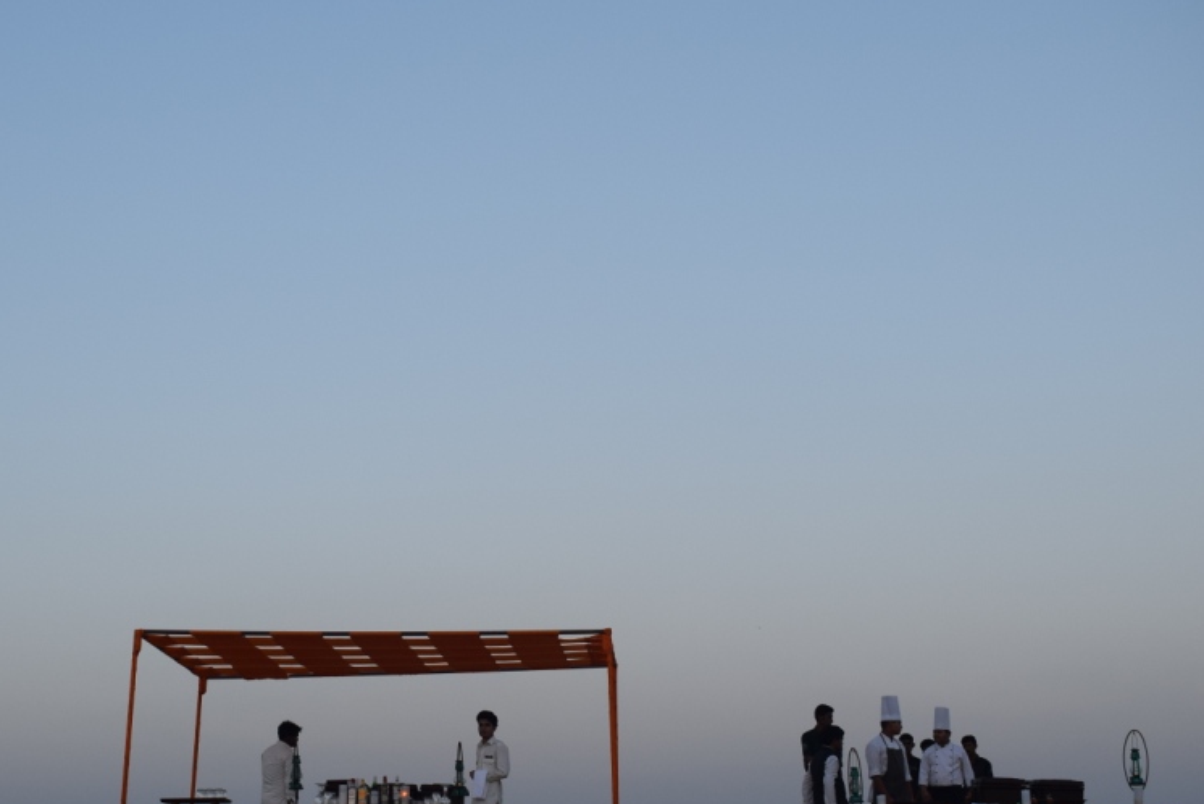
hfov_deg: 33.3
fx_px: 1997
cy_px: 498
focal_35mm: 60
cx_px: 410
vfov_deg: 22.7
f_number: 7.1
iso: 400
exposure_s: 1/200
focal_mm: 29
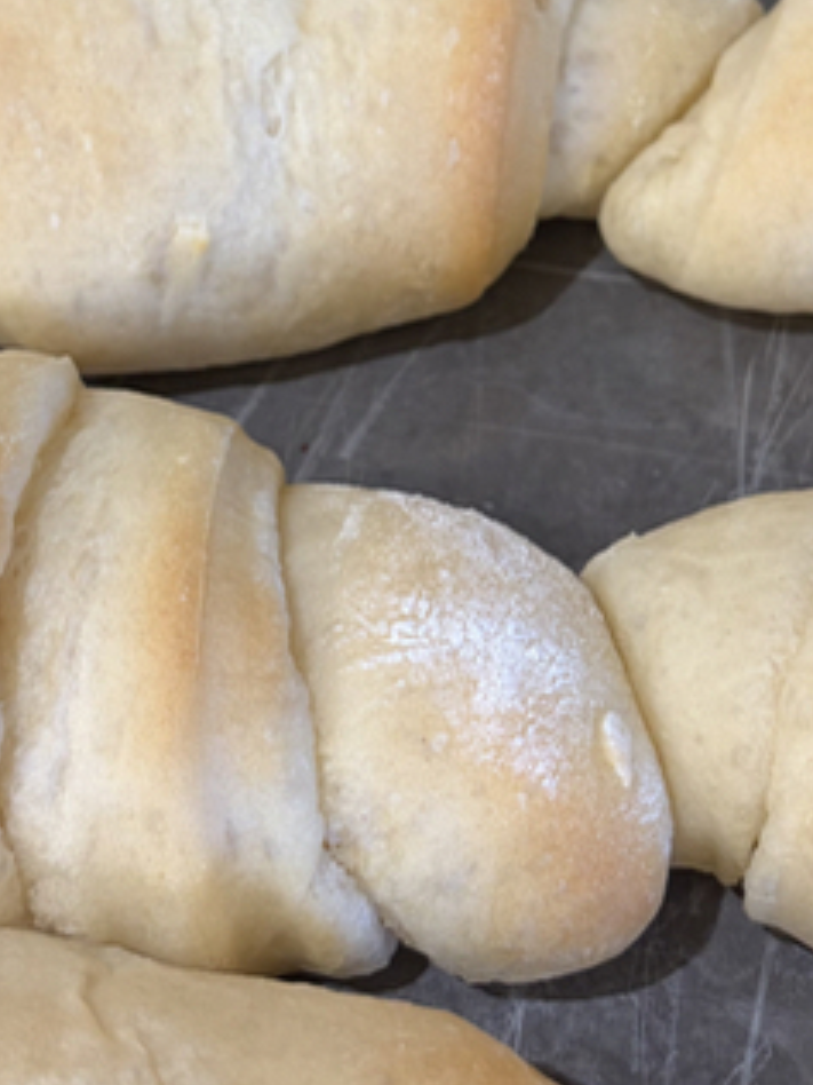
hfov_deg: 19.4
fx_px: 2380
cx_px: 470
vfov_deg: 25.4
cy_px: 304
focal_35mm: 76
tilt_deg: -51.9
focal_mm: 5.96
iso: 125
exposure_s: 1/60
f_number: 1.6
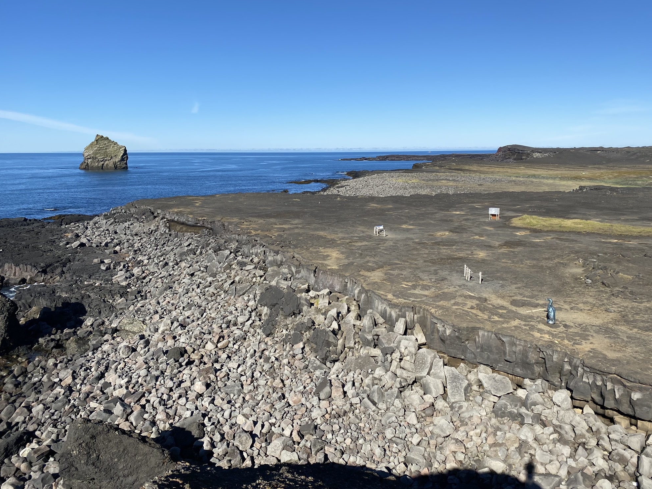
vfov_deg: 51.3
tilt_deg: -6.6
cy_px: 235
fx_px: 509
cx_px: 321
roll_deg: +1.0
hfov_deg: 65.3
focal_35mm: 27
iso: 32
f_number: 1.8
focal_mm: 4.25
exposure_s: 1/3300
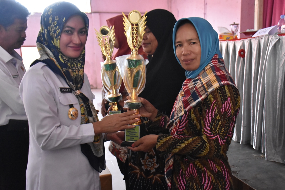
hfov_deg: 49.5
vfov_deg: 34.2
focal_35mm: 39
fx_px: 309
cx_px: 142
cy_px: 95
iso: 4000
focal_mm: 26
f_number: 5.6
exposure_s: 1/100
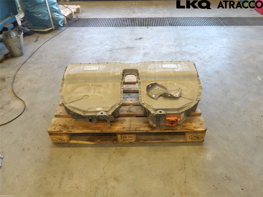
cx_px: 132
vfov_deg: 51.4
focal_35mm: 27
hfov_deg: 65.3
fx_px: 205
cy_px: 98
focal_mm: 4.9
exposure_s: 1/60
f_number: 3
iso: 522
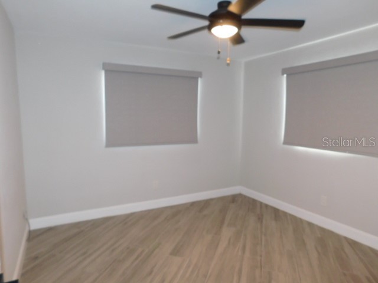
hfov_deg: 73.9
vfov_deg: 58.9
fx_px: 251
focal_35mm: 23
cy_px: 142
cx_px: 189
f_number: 3
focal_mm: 4
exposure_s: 1/30
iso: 200
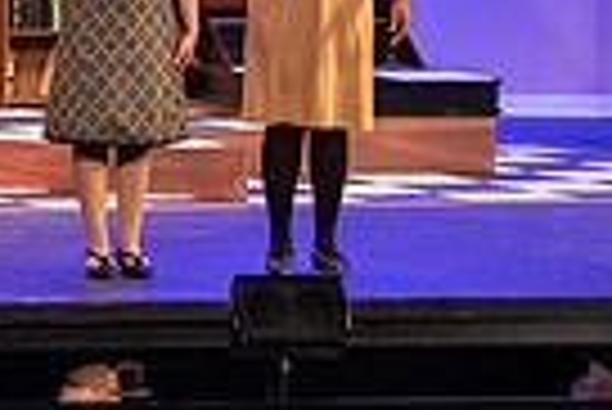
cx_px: -158
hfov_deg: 8.5
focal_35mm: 238
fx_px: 4050
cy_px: -187
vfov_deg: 5.7
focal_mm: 56
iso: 4000
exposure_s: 1/200
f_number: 3.2
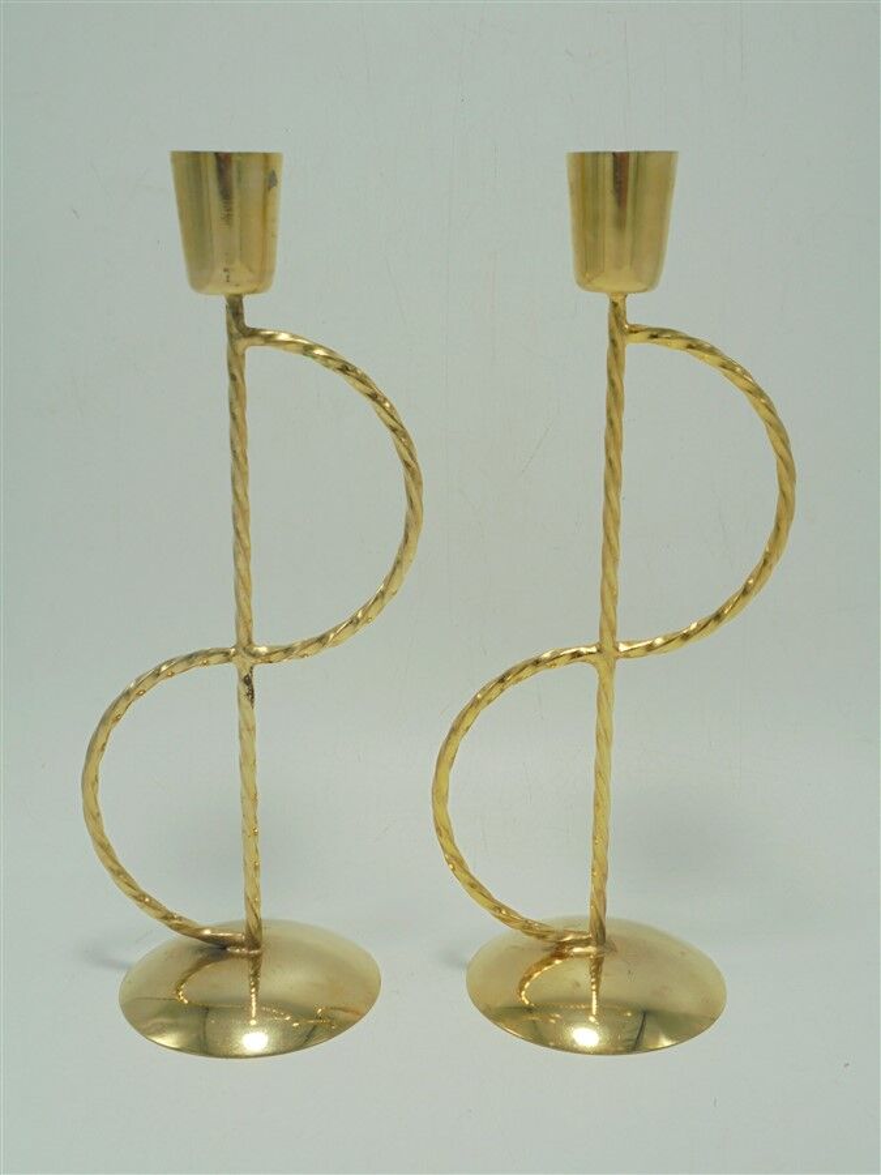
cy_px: 588
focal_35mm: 43
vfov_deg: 43.9
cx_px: 440
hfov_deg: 33.6
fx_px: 1459
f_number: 4.5
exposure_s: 1/80
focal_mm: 7.8
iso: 100
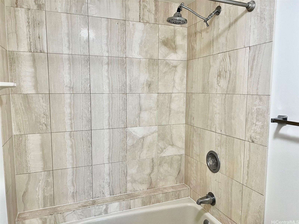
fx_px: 225
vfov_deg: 53.0
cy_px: 112
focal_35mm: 26
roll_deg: +0.4
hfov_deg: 67.3
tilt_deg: -6.3
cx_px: 150
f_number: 1.5
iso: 100
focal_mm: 5.7
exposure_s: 1/60
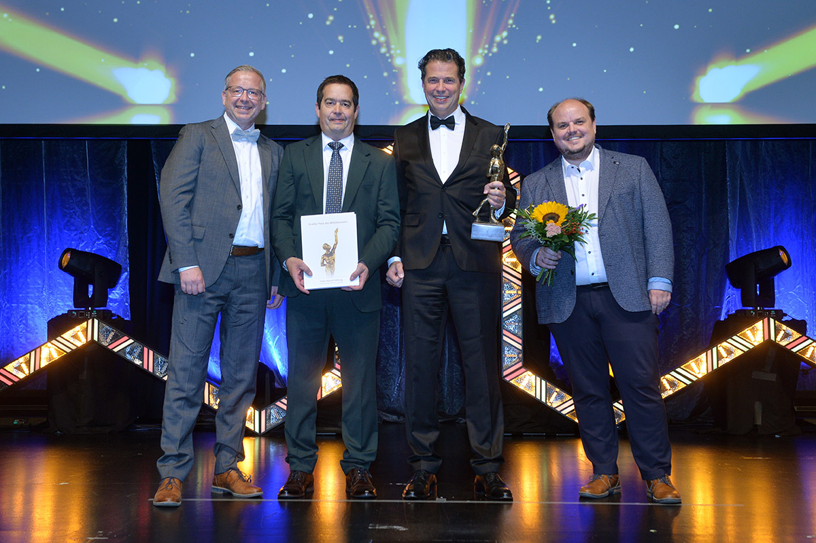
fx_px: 906
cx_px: 408
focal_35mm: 40
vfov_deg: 33.4
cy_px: 272
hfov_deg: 48.5
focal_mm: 40
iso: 1000
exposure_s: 1/80
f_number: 5.6
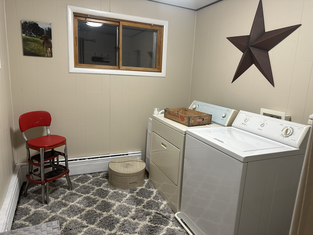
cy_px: 118
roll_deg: -2.1
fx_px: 217
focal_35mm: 24
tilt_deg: -10.2
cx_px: 156
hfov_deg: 71.6
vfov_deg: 56.8
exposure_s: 1/60
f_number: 1.78
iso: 125
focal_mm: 6.86
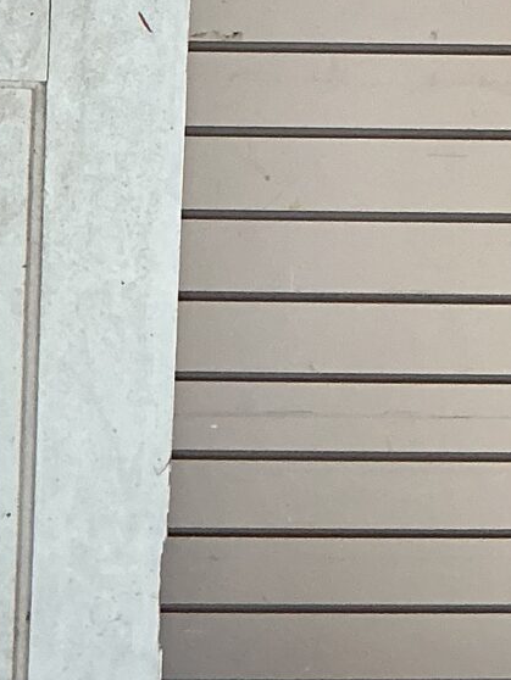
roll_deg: +0.1
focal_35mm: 133
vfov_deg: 13.7
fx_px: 2616
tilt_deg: -16.2
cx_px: -389
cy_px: -402
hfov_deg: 10.5
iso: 64
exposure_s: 1/60
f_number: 1.8
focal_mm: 3
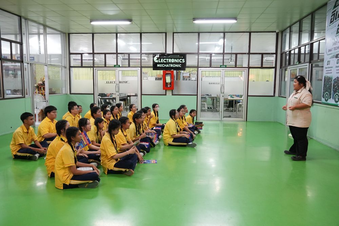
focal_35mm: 30
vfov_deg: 43.6
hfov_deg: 61.9
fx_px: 283
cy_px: 113
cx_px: 170
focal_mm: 20
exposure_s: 1/60
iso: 2000
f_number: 4.5
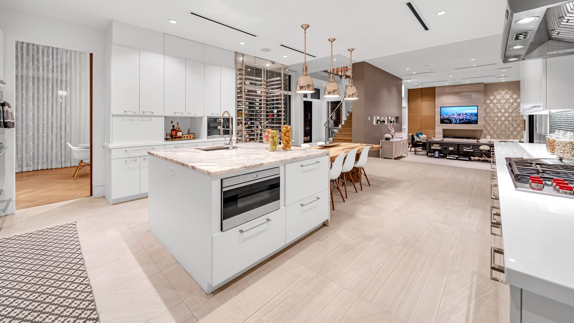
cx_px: 287
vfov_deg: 73.0
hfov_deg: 106.8
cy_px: 121
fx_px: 213
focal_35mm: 14
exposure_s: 1/15
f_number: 4
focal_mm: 12
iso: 1000
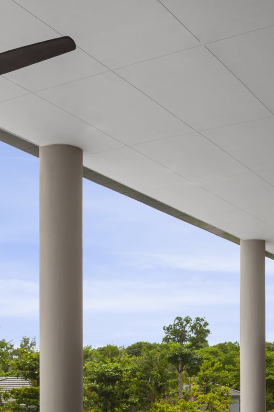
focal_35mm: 56
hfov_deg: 24.2
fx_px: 640
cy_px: 300
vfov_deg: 35.0
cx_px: 121
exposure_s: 1/80
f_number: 11
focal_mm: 30
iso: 100
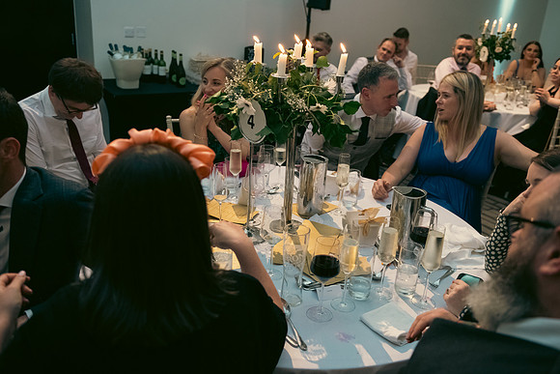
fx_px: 521
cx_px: 280
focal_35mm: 33
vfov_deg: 39.5
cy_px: 187
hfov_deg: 56.5
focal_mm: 32
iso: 2000
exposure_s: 1/160
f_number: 3.5
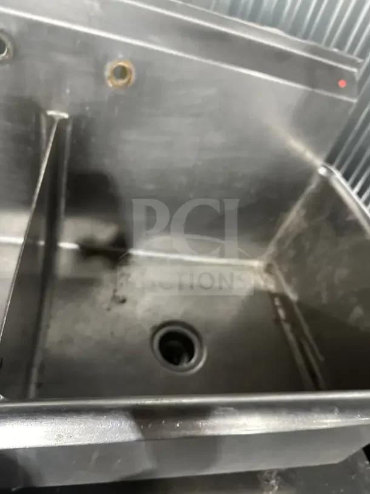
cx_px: 185
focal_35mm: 24
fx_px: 342
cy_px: 247
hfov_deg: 56.8
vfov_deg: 71.6
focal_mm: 6.86
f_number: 1.78
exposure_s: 1/46
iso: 1000
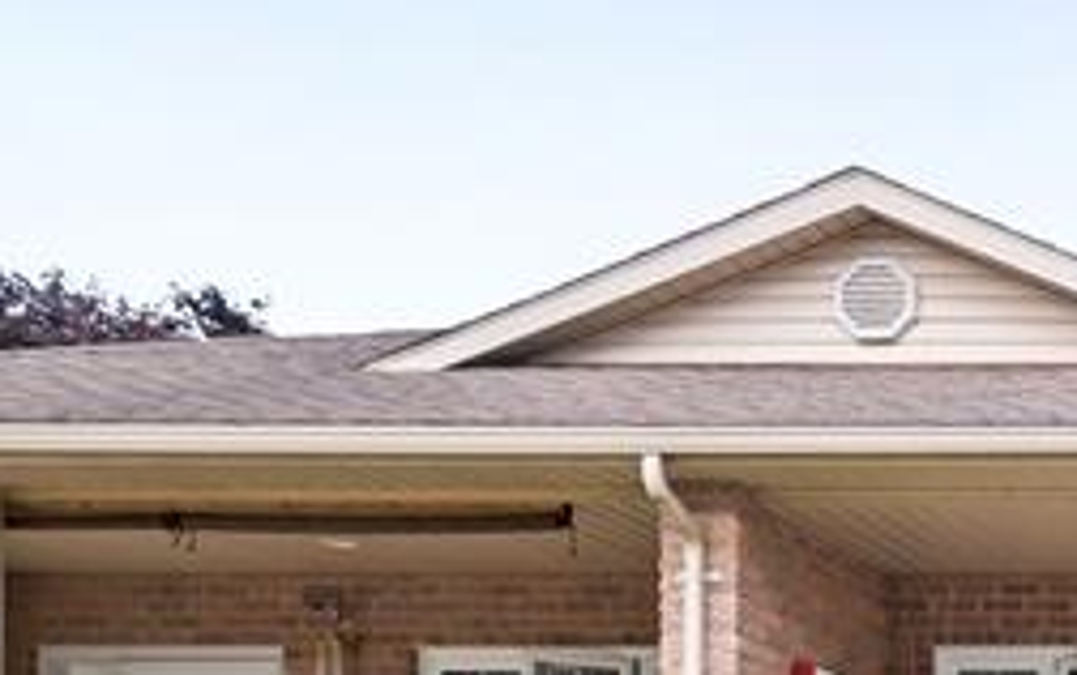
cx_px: 1568
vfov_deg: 19.2
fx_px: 1821
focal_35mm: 62
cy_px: 906
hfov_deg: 25.6
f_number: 5
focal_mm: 10
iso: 125
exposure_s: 1/50
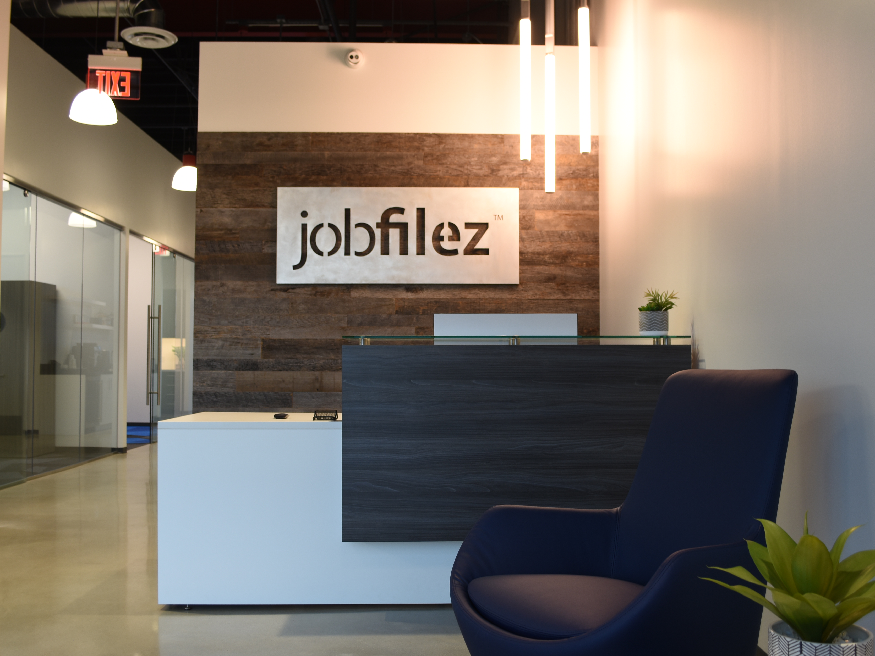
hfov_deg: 54.0
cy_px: 336
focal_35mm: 34
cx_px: 444
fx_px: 859
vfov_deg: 41.8
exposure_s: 1/13
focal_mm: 20
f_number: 5
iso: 100
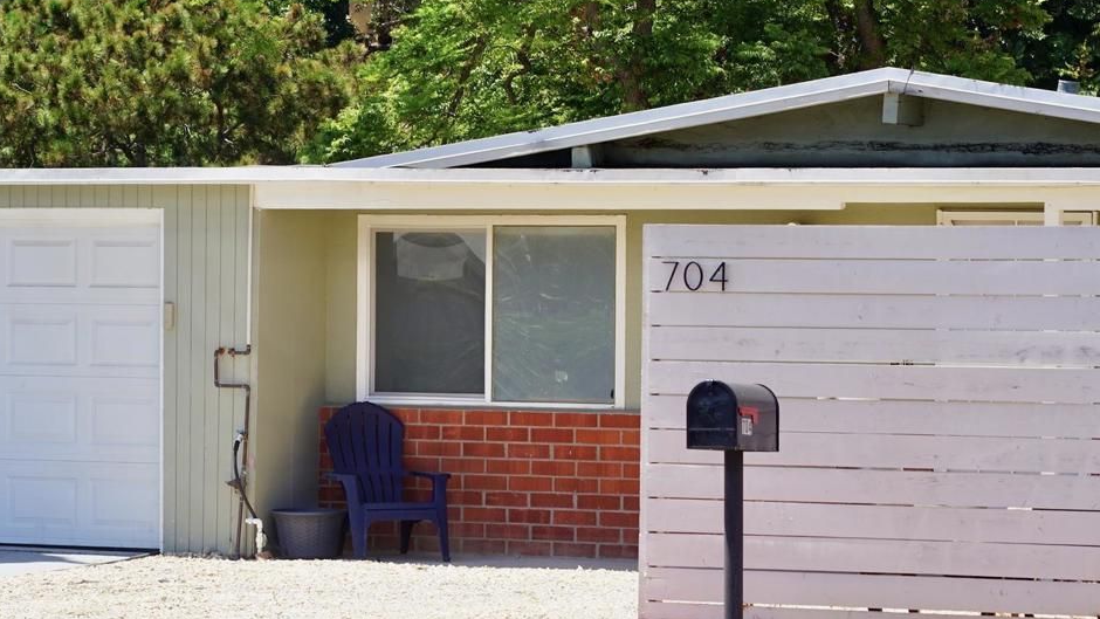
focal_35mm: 146
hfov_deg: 14.8
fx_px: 4246
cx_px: 502
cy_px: 273
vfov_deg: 8.3
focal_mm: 85
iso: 100
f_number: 6.3
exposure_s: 1/200
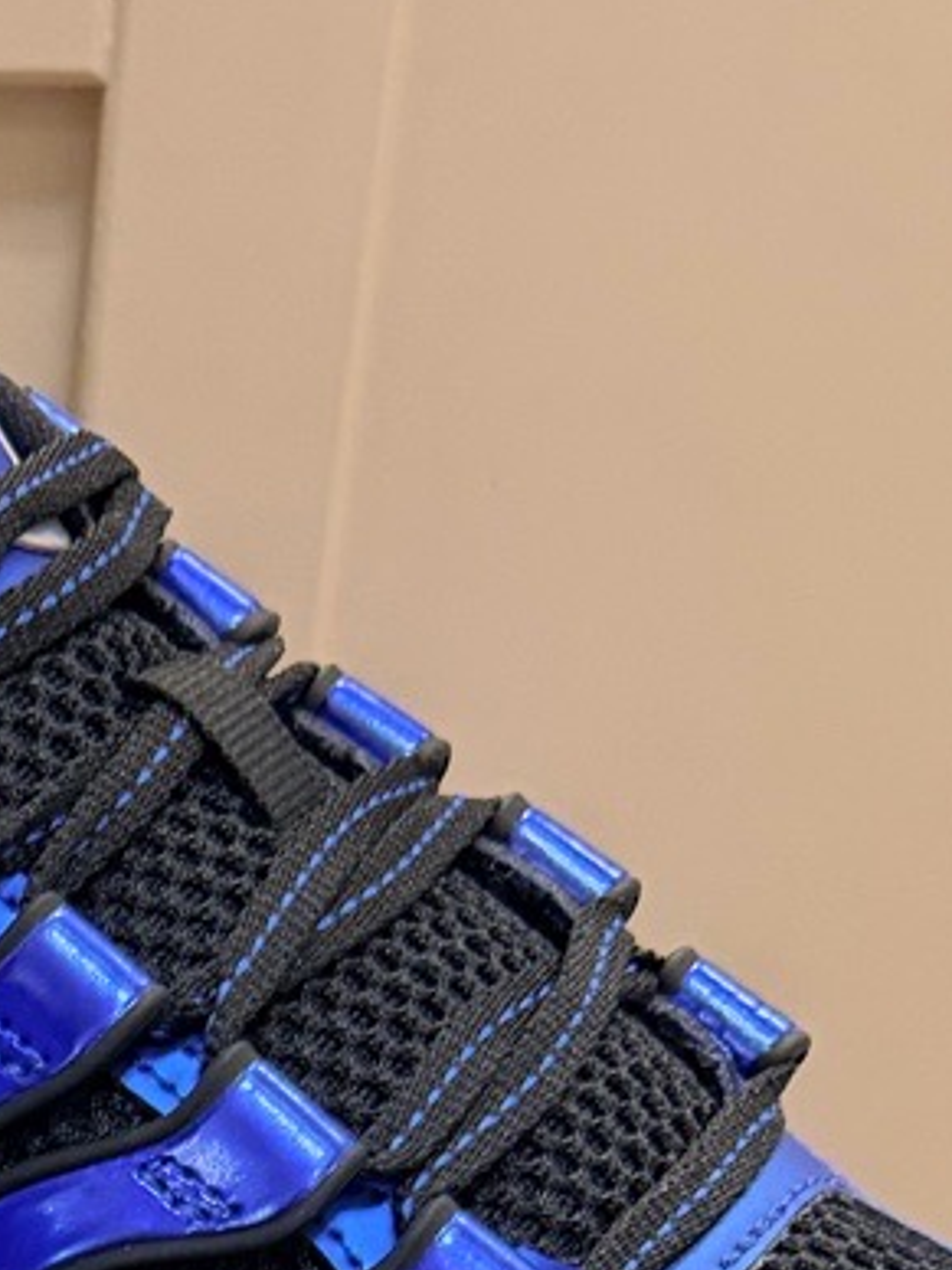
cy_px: 2311
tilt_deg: -41.9
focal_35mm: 99
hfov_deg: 13.7
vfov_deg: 16.5
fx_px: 3630
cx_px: -651
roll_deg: +2.6
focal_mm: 6.76
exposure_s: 1/60
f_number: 1.78
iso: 320
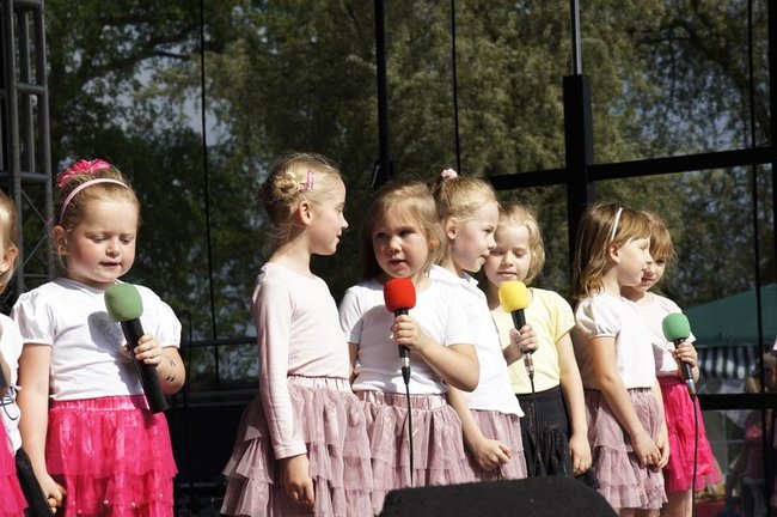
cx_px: 388
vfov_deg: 13.0
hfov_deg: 19.5
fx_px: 2264
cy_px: 258
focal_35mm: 105
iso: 100
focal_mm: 70
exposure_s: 1/160
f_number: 8
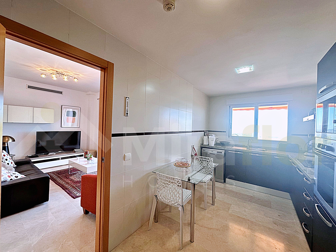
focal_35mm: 14
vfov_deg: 85.7
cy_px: 126
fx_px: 136
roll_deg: -1.5
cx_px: 168
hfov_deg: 102.1
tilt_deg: +0.6
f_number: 2.2
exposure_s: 1/100
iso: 80
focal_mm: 2.22
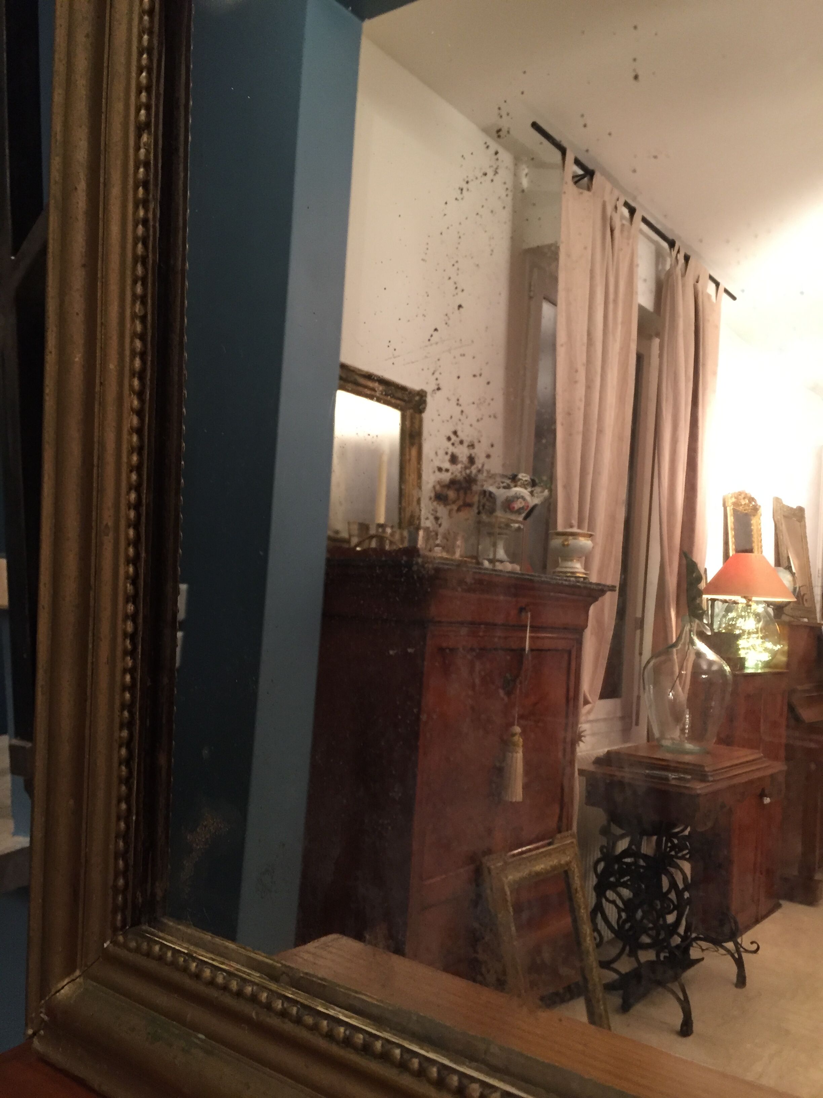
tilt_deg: -4.2
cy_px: 549
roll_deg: +1.7
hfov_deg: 48.2
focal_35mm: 29
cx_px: 412
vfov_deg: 61.7
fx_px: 919
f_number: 2.2
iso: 200
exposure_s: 1/33
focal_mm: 4.15
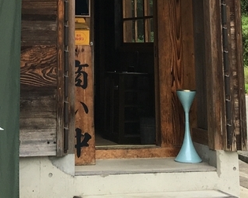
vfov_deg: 13.0
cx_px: 55
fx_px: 793
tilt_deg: +14.9
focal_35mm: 108
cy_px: -155
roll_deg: -0.2
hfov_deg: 17.7
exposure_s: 1/292
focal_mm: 4.15
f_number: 2.2
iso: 25
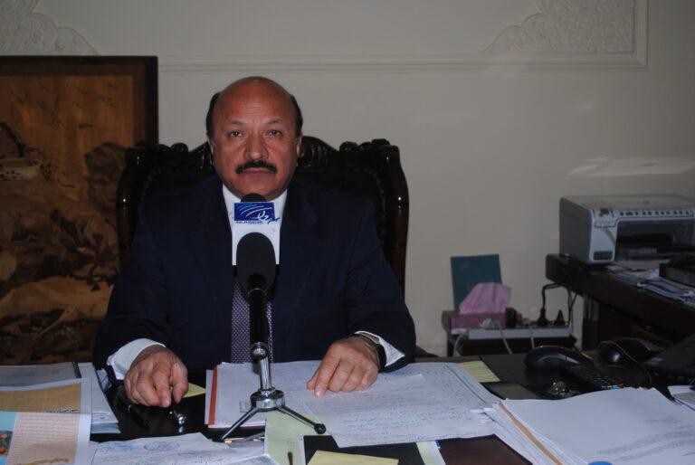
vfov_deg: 30.9
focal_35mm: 44
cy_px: 232
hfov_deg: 44.9
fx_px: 841
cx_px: 348
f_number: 4.5
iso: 200
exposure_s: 1/60
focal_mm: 29
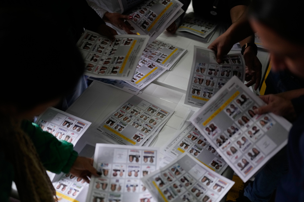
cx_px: 152
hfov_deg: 51.9
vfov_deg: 35.9
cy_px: 105
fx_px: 312
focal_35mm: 37
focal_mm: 35
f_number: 1.4
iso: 800
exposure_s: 1/250
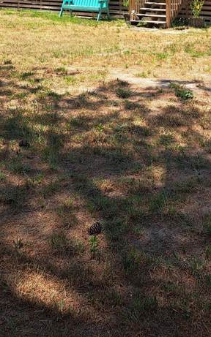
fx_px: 488
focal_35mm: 53
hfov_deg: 24.4
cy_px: -6
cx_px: 99
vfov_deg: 34.5
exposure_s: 1/978
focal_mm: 5.23
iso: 50
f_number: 1.8
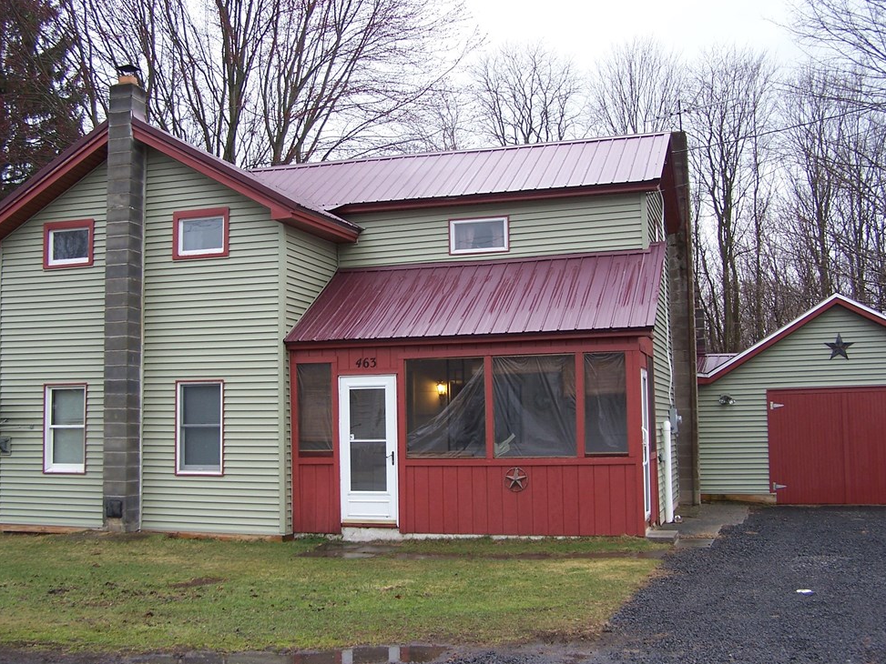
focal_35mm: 40
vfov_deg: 36.0
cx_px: 434
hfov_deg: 46.8
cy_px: 327
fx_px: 1024
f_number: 2.8
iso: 80
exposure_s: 1/100
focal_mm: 6.3
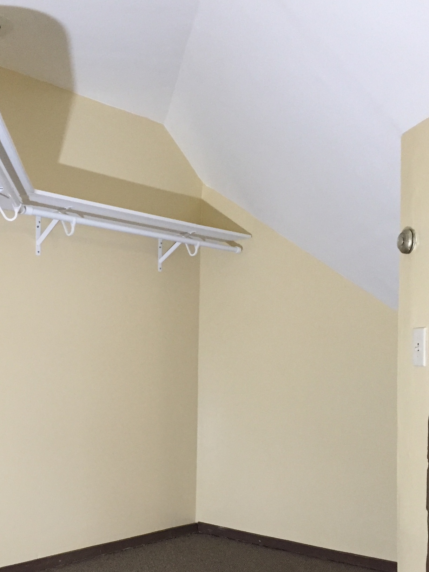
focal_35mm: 41
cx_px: 140
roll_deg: -0.4
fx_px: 678
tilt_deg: -2.6
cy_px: 390
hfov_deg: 34.8
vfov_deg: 45.0
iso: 200
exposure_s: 1/30
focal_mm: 4.15
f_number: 2.2
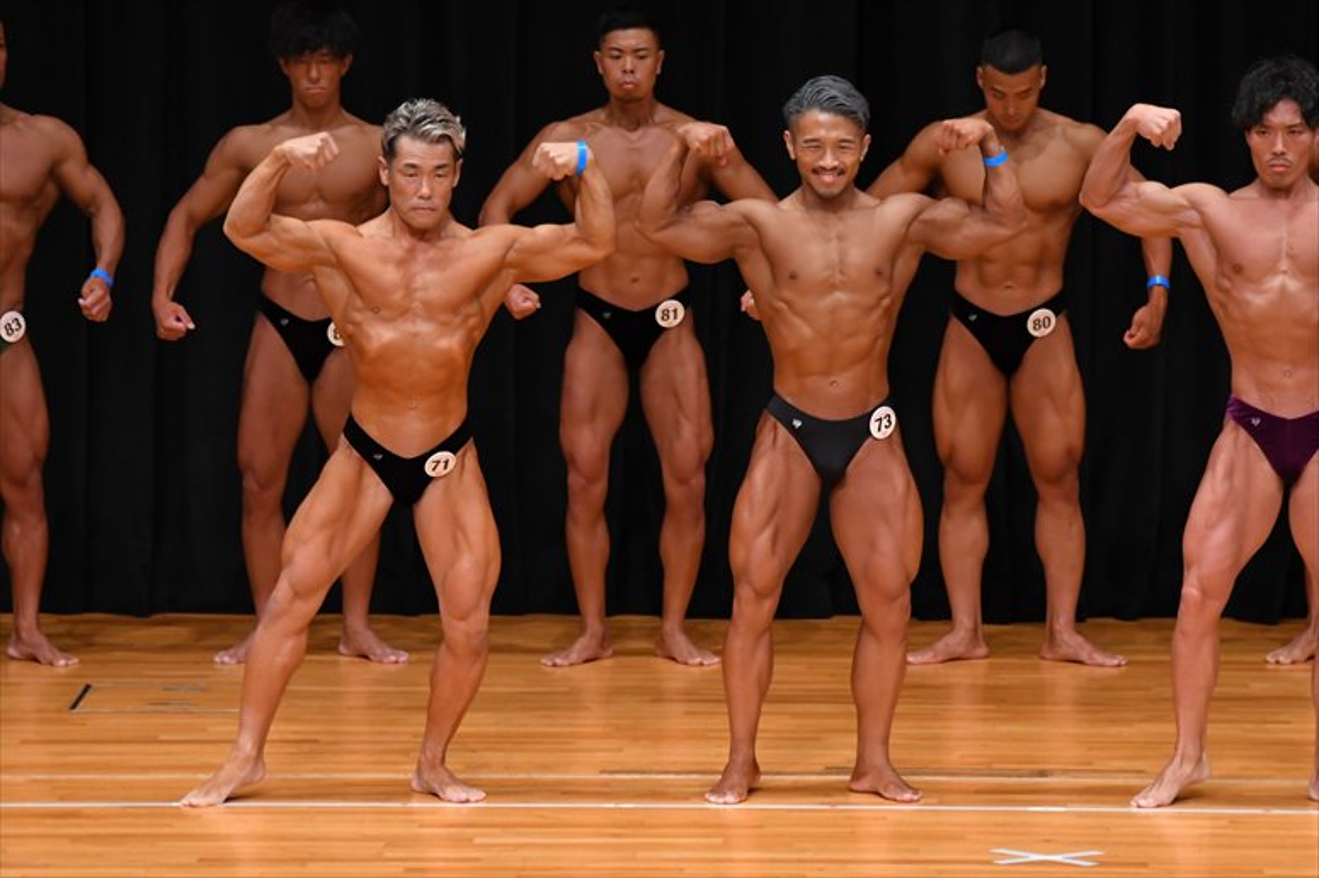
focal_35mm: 285
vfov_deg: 4.8
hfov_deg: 7.2
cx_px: 660
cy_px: 439
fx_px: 10437
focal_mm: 190
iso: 3200
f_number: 5.6
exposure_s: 1/400
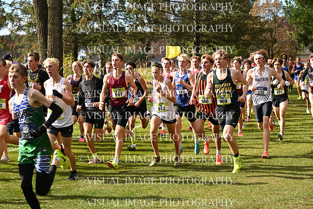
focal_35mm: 99
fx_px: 861
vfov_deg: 13.8
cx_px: 156
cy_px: 104
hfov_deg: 20.6
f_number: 5.6
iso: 125
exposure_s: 1/400
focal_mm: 99
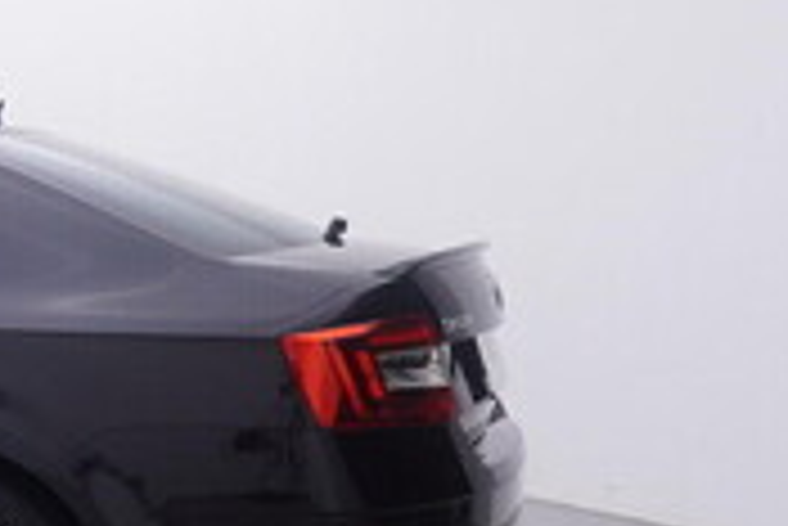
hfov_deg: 23.9
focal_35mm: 71
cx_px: -326
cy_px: 389
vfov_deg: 19.2
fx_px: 1546
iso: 200
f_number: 5
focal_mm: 15
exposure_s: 1/80
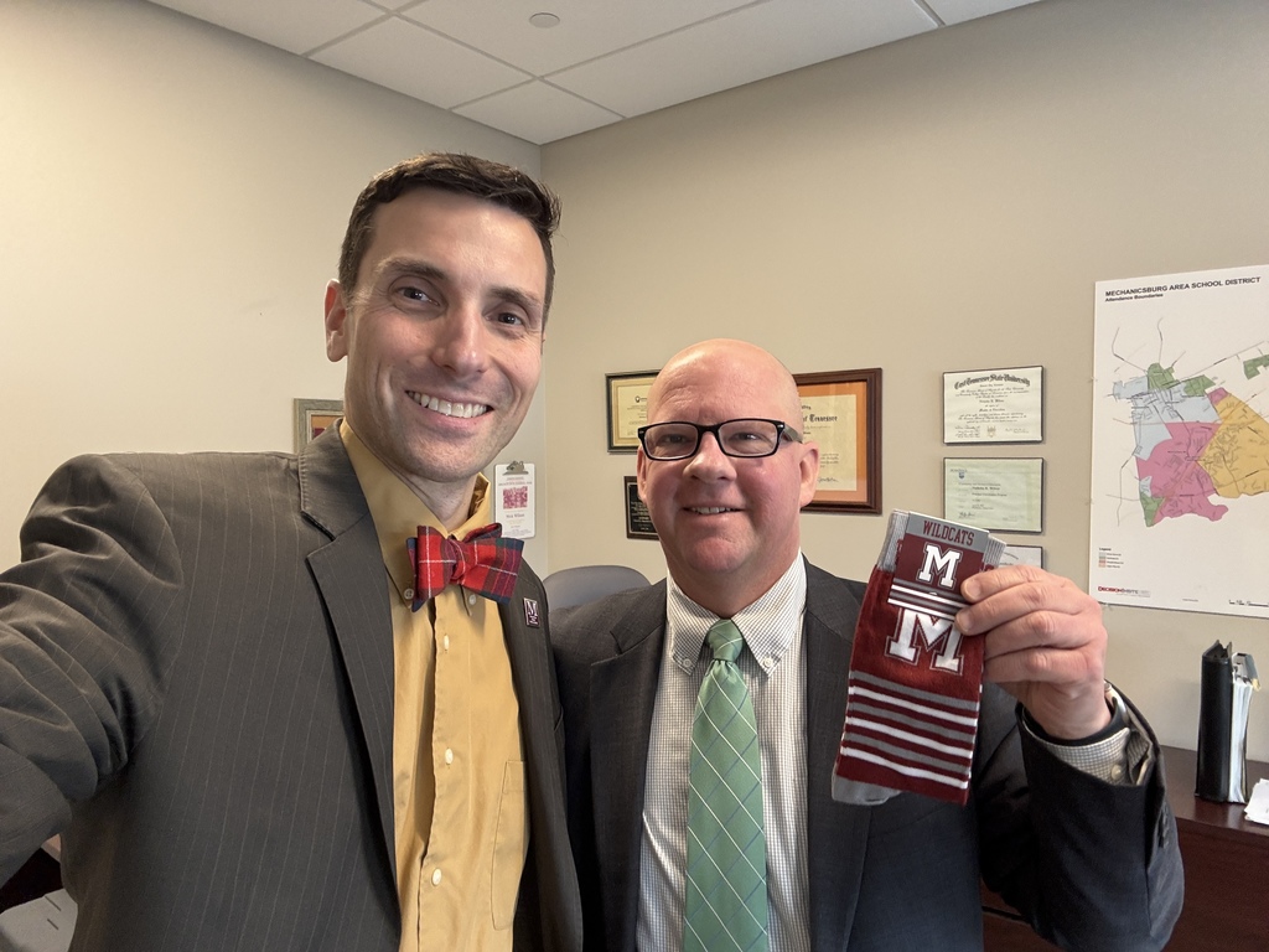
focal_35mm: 23
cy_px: 476
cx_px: 634
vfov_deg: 58.9
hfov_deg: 73.9
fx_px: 843
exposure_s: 1/60
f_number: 1.9
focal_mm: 2.69
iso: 160
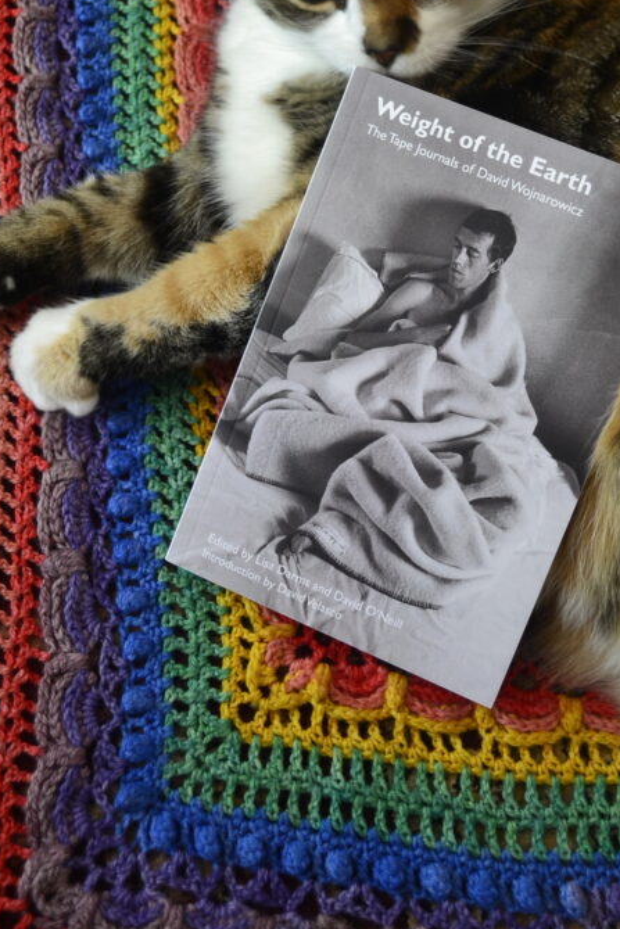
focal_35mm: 55
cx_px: 364
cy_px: 279
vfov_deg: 35.7
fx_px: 1420
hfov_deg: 24.6
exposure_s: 1/10
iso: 800
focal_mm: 24
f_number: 4
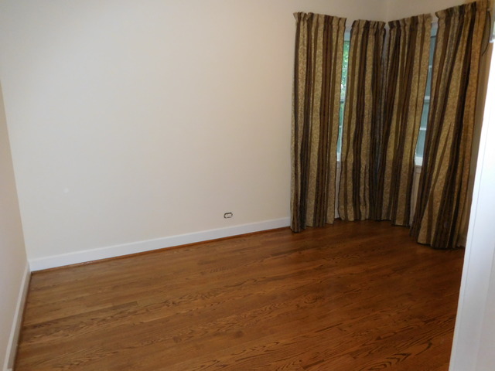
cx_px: 248
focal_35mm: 25
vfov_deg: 54.9
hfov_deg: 69.4
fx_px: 357
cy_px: 186
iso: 360
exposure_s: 1/25
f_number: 3.3
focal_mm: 4.5
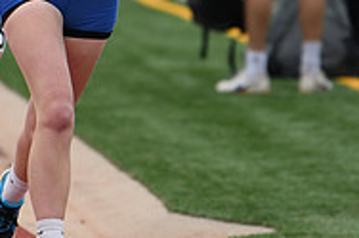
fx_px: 5540
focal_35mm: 556
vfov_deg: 2.5
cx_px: 44
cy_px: -26
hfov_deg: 3.7
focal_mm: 180
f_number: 2.8
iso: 320
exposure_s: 1/6400
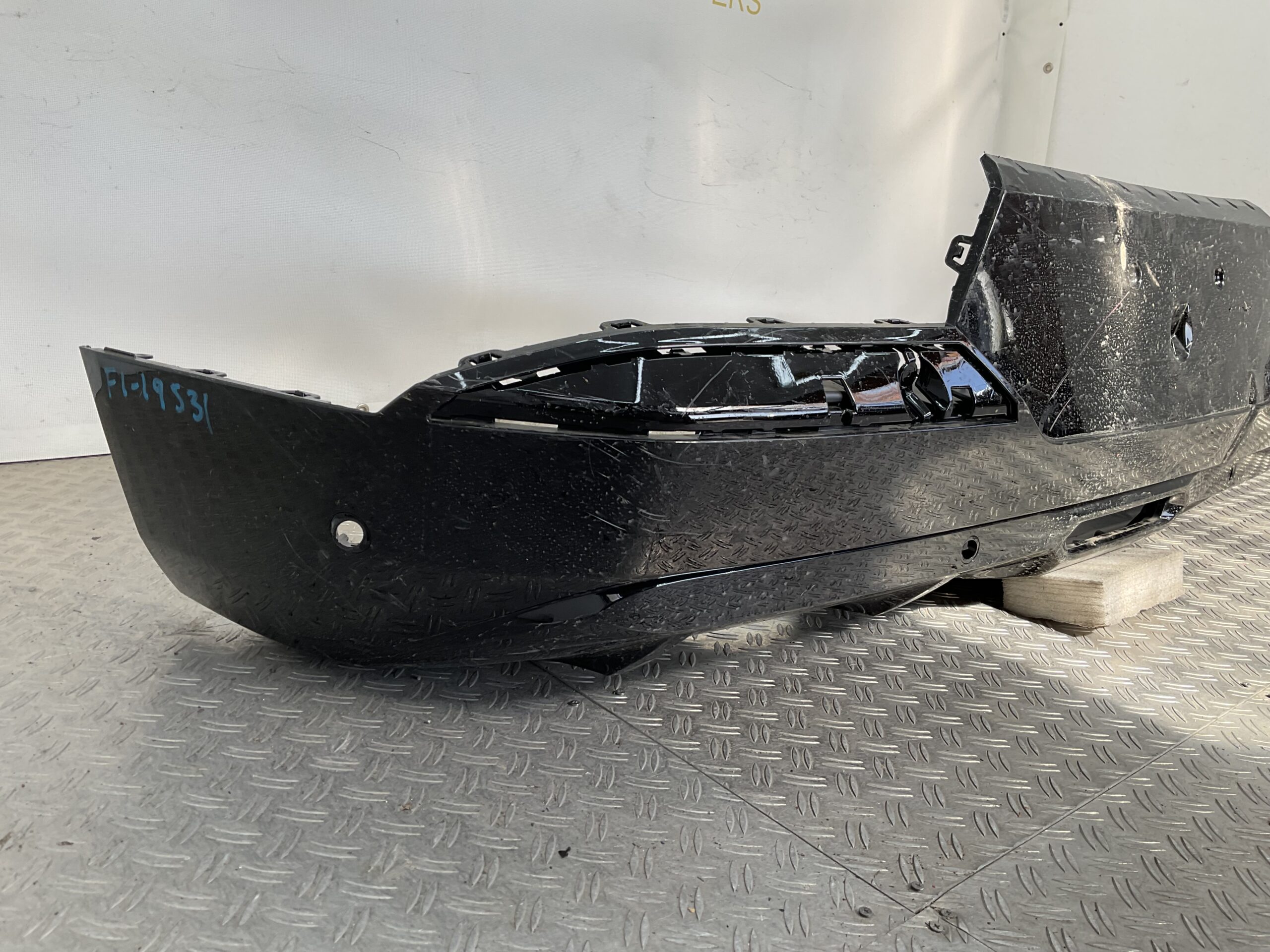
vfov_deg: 48.2
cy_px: 476
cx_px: 635
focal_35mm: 29
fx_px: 1064
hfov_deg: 61.7
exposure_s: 1/165
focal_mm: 3
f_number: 1.8
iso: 16
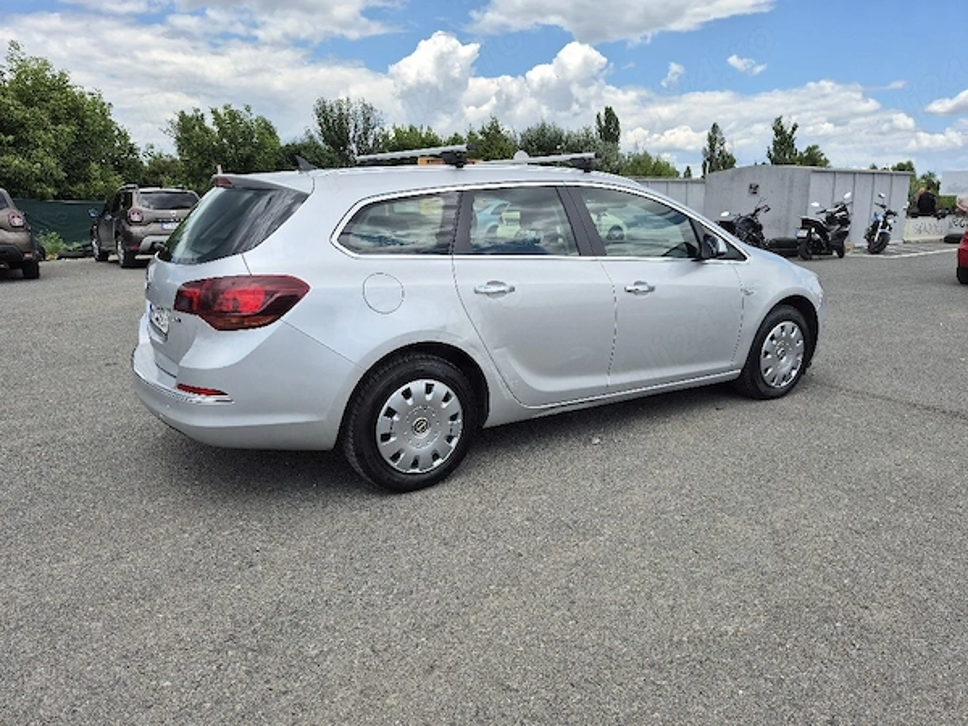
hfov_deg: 73.9
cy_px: 363
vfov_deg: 58.9
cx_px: 484
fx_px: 643
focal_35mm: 23
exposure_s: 1/1250
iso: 25
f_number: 1.8
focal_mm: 5.4
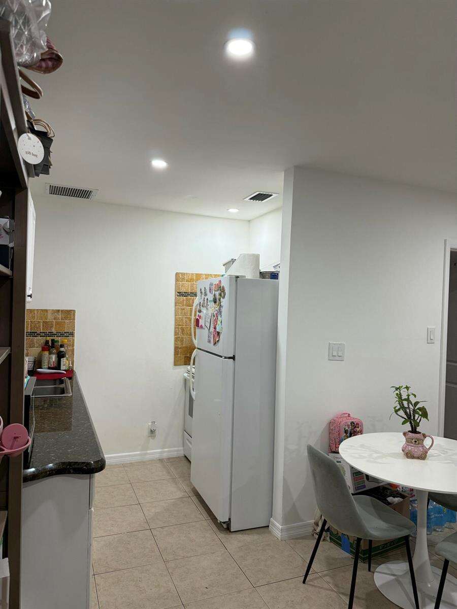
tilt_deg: +0.2
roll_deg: -2.4
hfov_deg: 56.8
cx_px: 228
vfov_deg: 71.6
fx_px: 422
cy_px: 304
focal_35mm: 24
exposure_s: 1/120
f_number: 1.78
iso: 200
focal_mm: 6.76
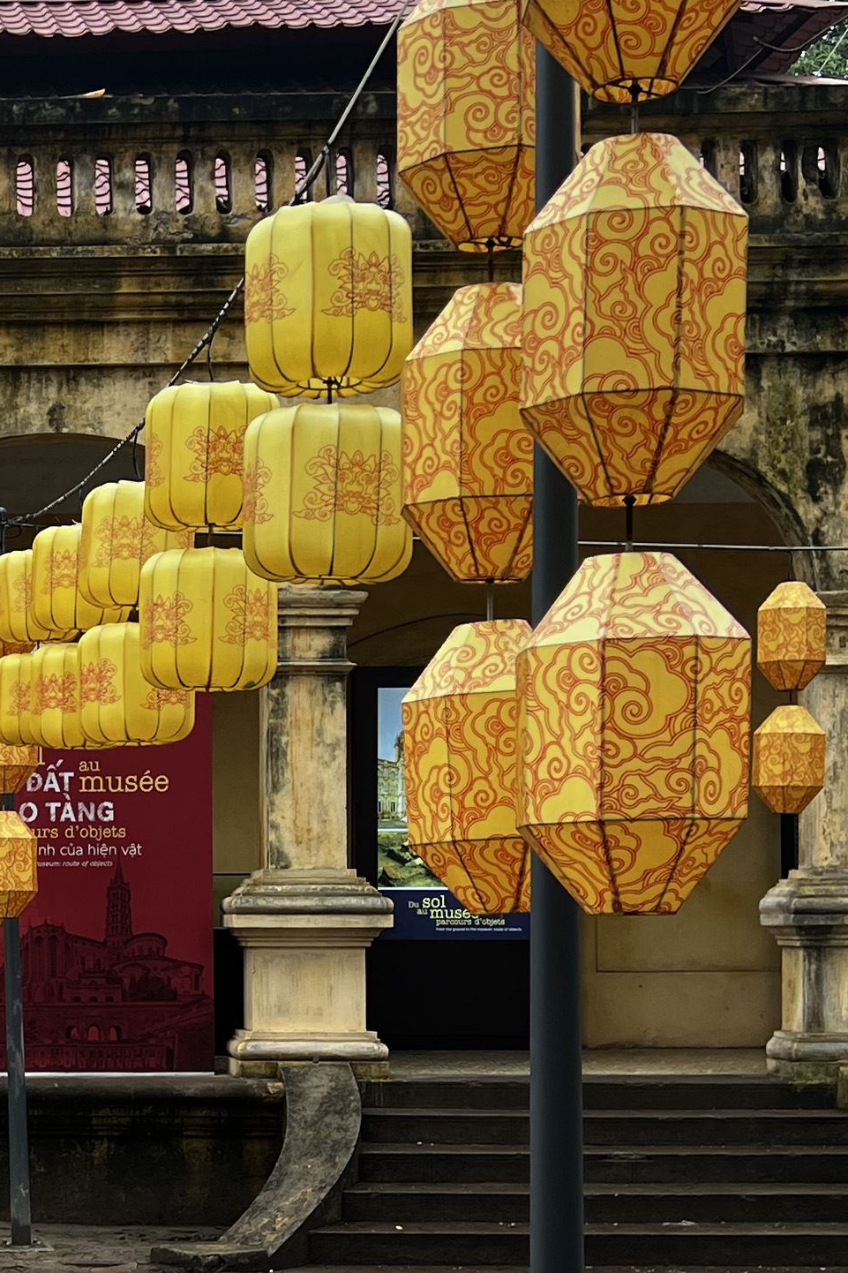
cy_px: 898
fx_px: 2650
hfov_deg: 16.9
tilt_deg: +1.3
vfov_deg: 26.8
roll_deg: +0.1
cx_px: -307
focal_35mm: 75
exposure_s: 1/219
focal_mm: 5.7
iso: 40
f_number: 1.5
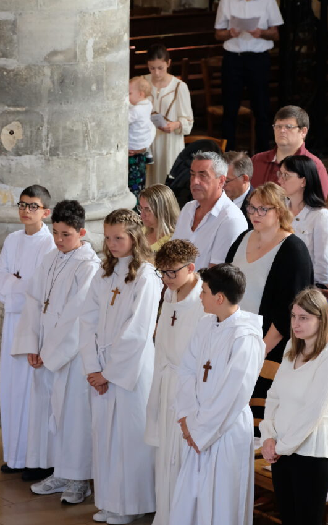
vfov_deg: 11.2
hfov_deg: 7.0
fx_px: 2673
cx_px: 158
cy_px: 264
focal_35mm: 187
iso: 3200
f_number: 4.5
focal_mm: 101.6
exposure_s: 1/160
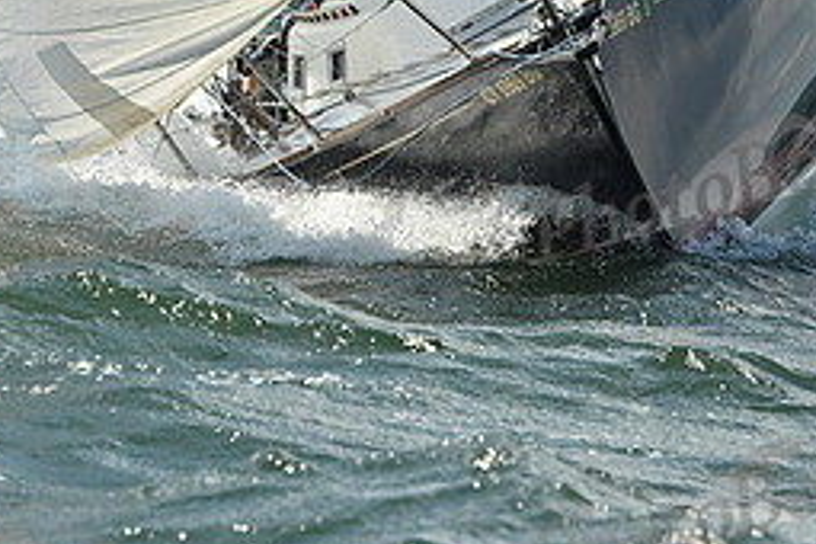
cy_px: 59
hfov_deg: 5.5
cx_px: 368
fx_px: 8522
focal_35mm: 376
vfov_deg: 3.7
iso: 250
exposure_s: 1/1250
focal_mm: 165
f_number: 8
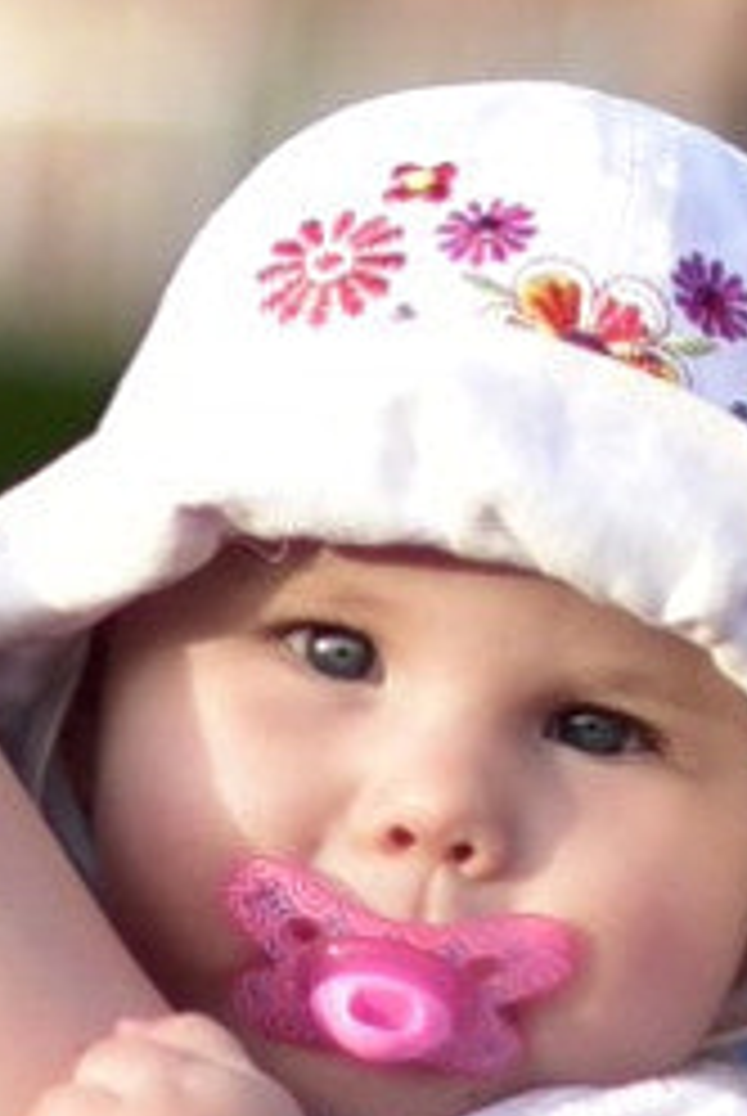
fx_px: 9994
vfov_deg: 6.4
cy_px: 450
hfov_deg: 4.2
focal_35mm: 322
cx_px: -574
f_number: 1.4
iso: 100
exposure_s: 1/1000
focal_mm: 50
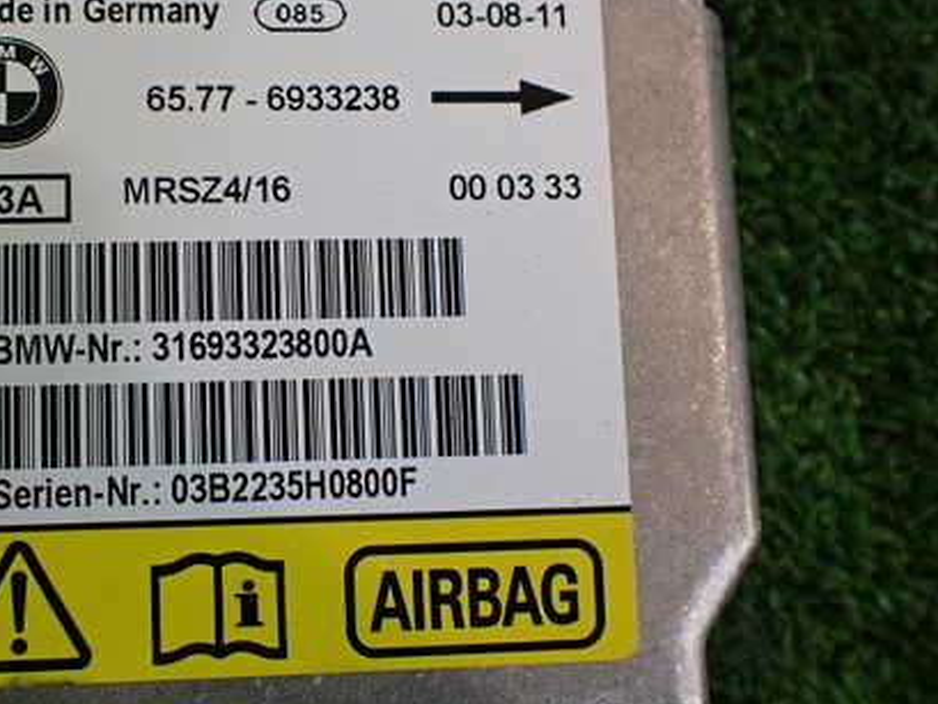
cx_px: 275
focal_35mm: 44
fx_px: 1193
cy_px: 312
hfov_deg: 42.1
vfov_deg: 32.9
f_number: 2.3
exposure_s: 1/125
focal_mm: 5.4
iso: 320
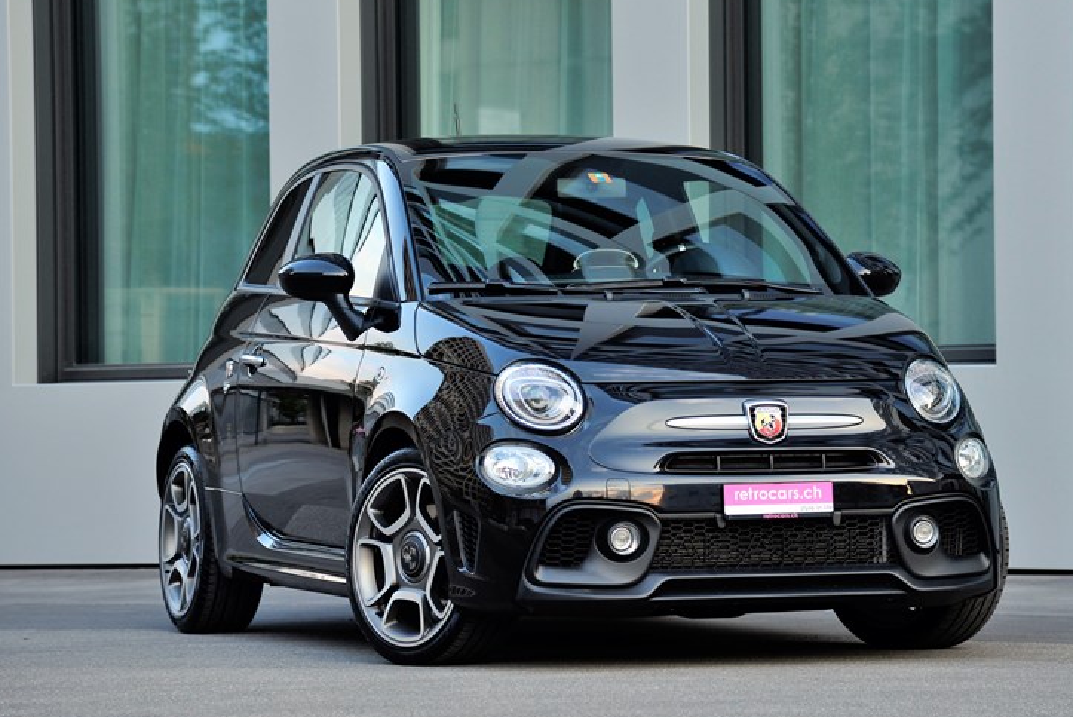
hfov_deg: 12.9
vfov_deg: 8.6
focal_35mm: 159
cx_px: 652
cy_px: 288
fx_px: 4742
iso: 400
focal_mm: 120
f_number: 5
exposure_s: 1/100
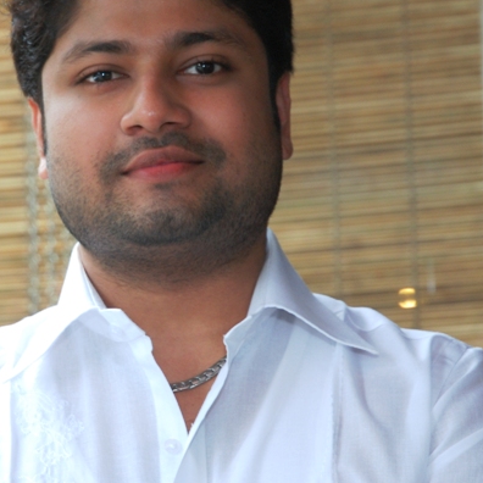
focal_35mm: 198
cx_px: 171
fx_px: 3126
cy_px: 204
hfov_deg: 8.8
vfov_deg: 8.8
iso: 400
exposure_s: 1/80
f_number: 5
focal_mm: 60
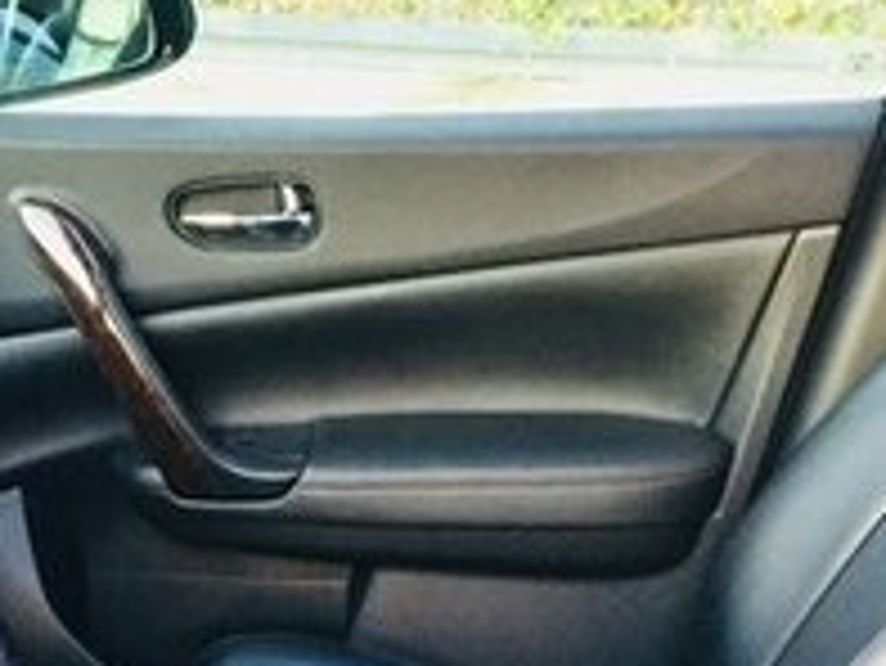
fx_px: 2484
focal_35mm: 97
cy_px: 947
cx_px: 360
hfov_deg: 20.2
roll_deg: -0.3
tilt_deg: -24.7
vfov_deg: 14.4
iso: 160
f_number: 2.2
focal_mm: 4.15
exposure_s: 1/33
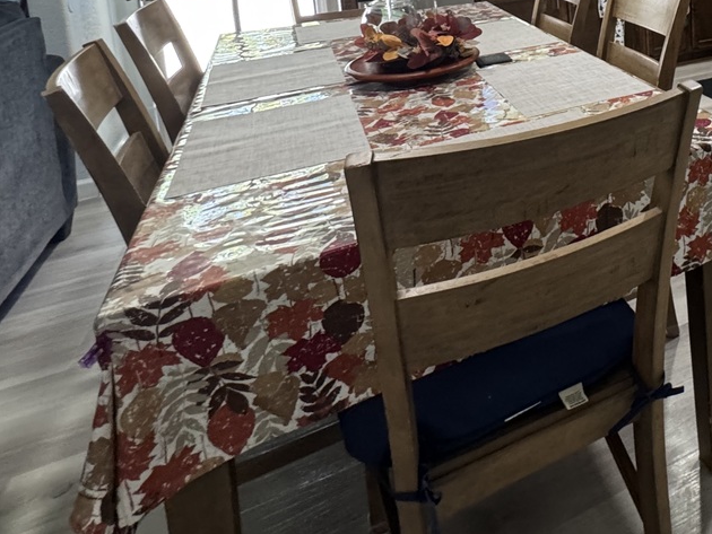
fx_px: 658
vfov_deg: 37.7
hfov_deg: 48.5
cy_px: -37
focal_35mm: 32
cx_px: 685
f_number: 2.2
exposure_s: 1/60
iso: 320
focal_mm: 2.22
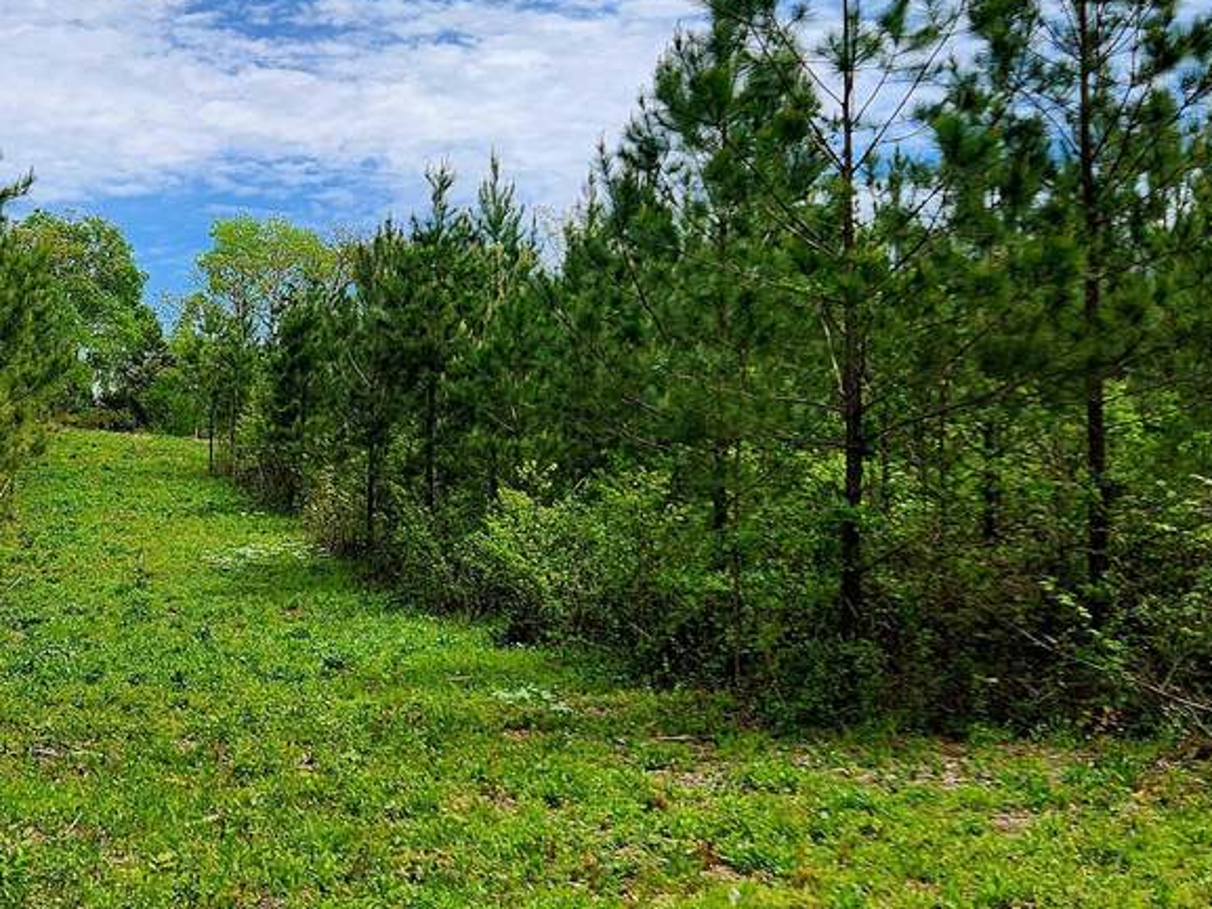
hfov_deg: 36.4
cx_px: 269
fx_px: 1786
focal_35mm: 51
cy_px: 405
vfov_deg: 28.6
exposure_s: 1/3333
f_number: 1.8
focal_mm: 5.4
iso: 20
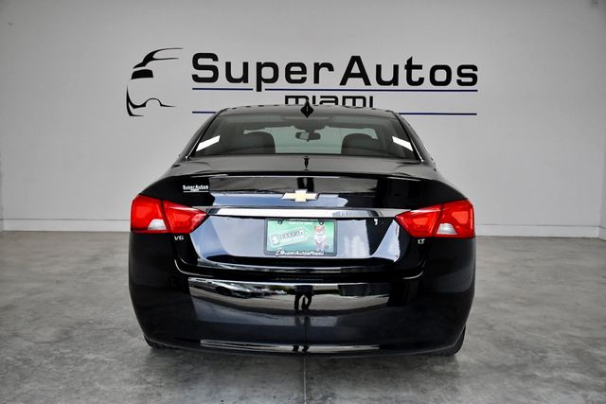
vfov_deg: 34.2
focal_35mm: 39
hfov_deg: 49.5
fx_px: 657
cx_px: 303
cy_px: 202
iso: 2500
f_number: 4
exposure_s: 1/3200
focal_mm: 26
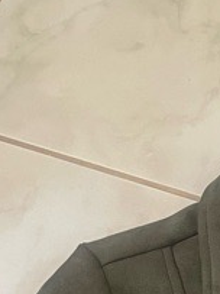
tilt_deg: -72.3
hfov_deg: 10.7
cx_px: 424
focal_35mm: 128
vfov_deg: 13.5
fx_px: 1086
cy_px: 556
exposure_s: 1/50
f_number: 1.6
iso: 125
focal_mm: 4.2
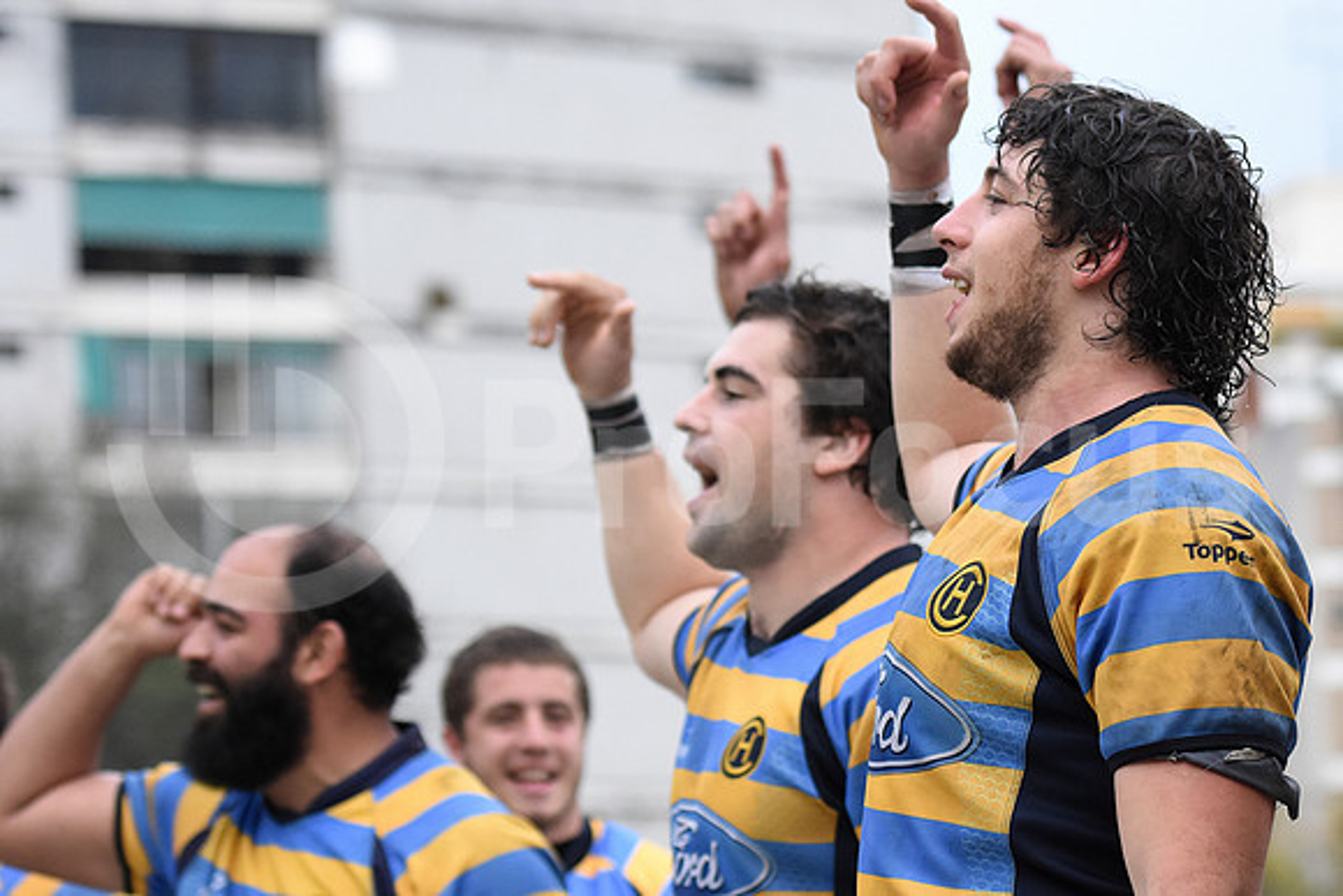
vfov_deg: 13.0
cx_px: 672
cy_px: 448
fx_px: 3918
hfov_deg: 19.5
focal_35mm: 105
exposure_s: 1/1000
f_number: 2.8
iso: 1250
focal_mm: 70
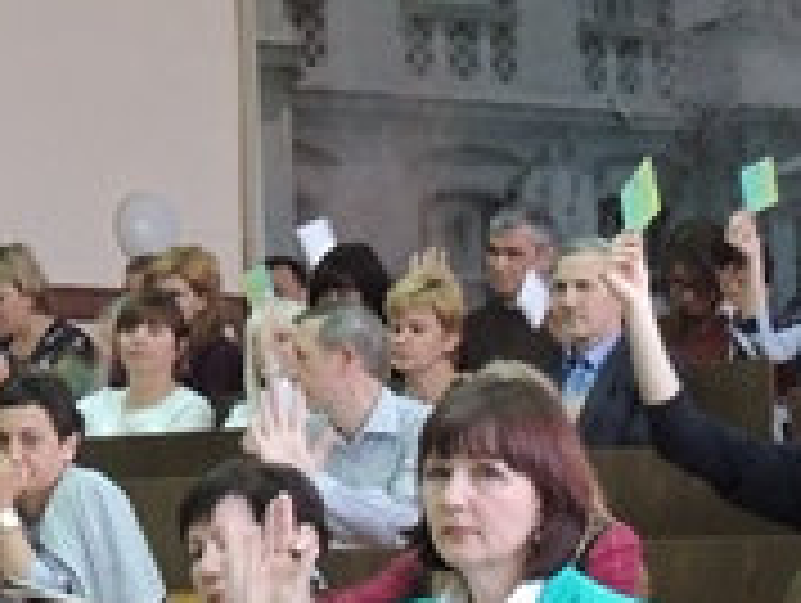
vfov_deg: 9.5
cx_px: 202
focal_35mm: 157
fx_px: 3638
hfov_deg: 12.5
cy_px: 338
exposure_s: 1/30
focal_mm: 6.2
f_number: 3.3
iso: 400
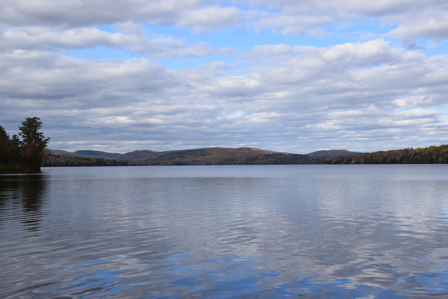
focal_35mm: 46
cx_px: 224
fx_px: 579
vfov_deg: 28.9
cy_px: 150
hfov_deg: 42.3
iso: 200
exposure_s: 1/400
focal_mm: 31
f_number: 10
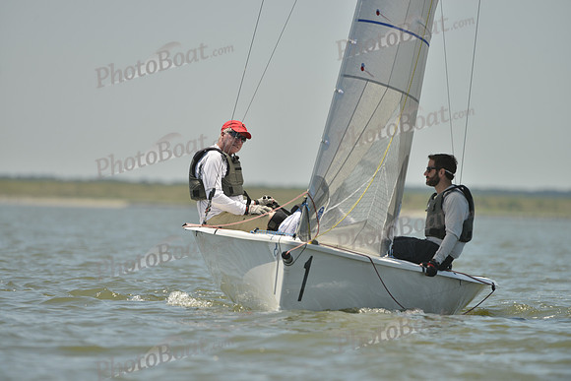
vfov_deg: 3.4
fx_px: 6346
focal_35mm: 400
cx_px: 286
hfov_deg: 5.2
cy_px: 190
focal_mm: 400
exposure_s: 1/1250
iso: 200
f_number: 5.6
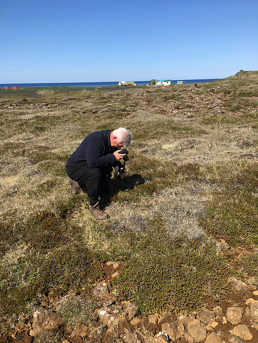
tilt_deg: -17.4
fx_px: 288
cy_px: 172
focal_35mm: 29
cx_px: 129
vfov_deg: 61.7
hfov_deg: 48.2
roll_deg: +1.8
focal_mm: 4.15
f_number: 2.2
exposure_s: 1/1637
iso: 25
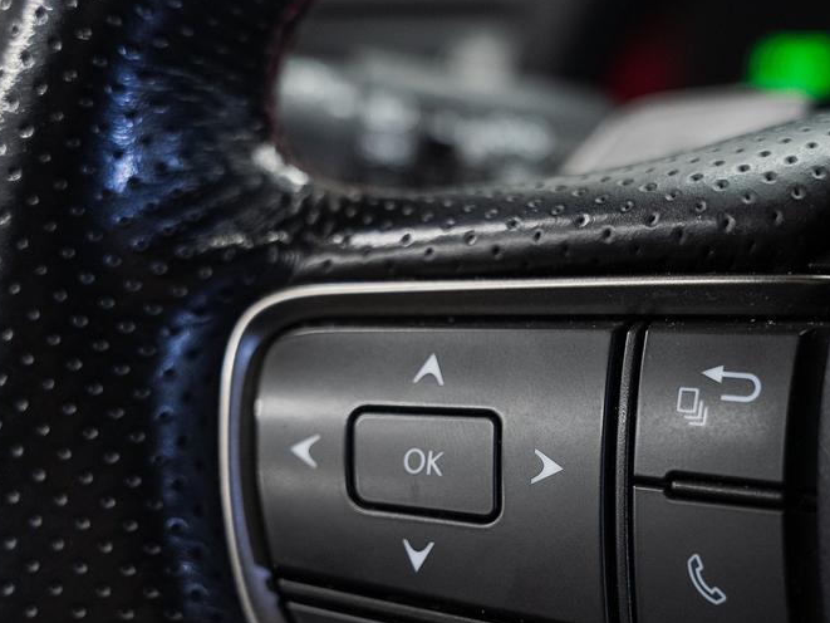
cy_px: 496
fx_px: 1607
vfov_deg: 21.7
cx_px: 545
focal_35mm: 67
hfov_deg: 28.8
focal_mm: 32
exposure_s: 1/40
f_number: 3.5
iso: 800
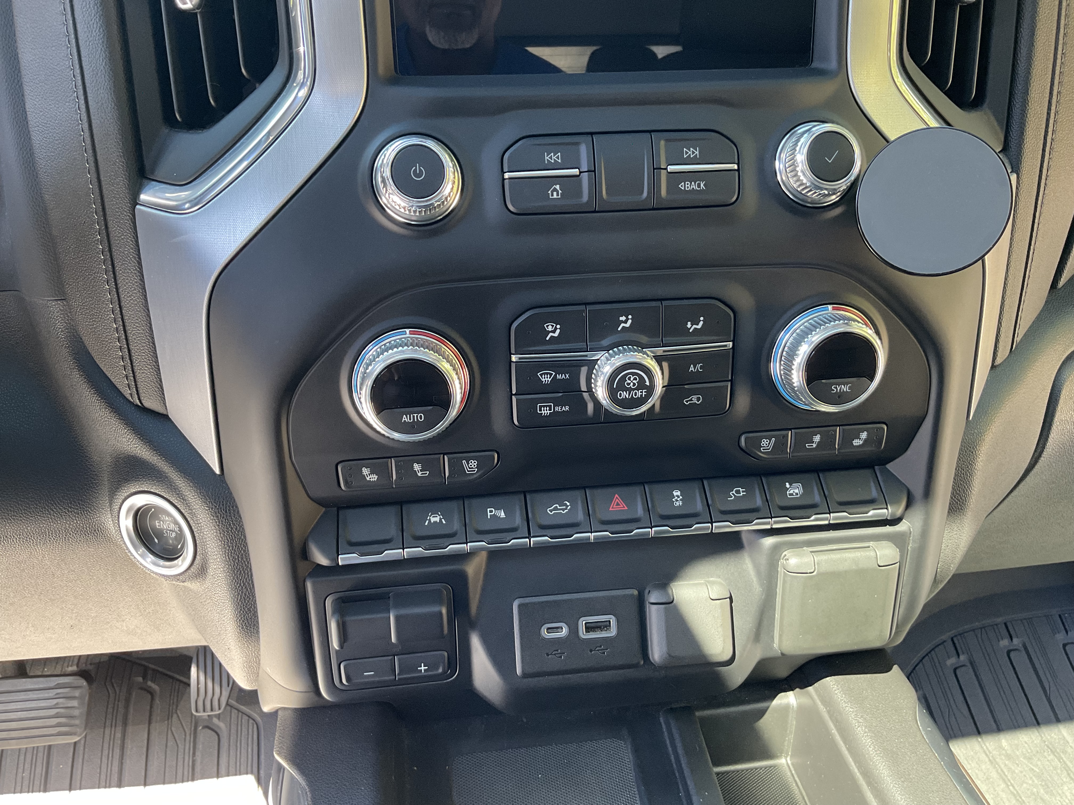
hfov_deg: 61.7
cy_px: 402
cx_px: 537
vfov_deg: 48.2
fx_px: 900
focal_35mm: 29
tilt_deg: -28.3
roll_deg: -1.0
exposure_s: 1/60
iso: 100
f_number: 1.8
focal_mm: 3
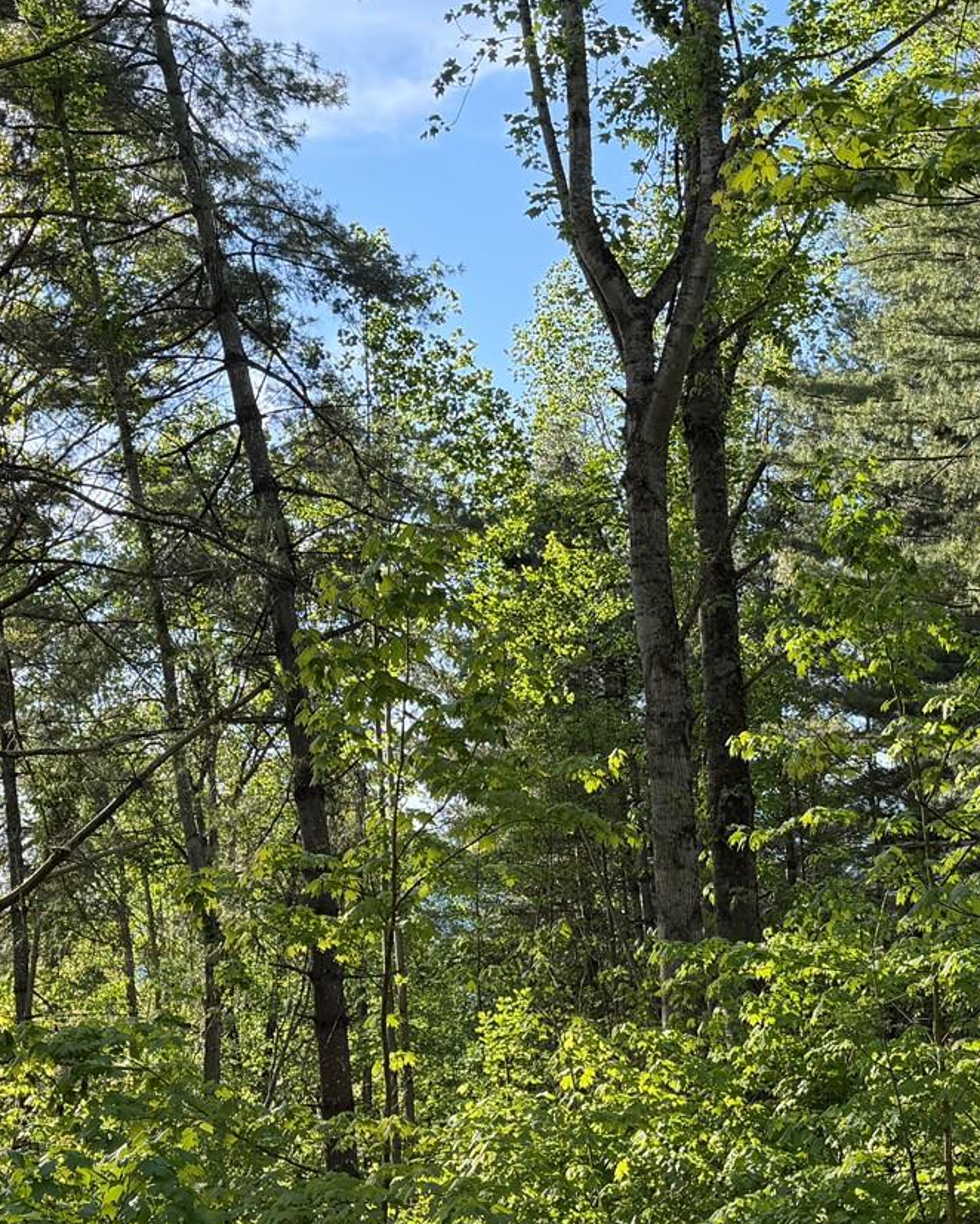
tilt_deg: +2.0
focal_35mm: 58
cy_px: 820
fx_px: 2102
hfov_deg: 26.2
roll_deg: +2.5
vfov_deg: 32.2
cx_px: 551
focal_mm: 6.76
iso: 100
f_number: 1.78
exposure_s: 1/858
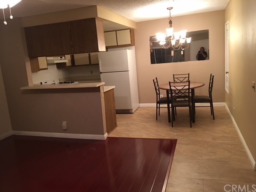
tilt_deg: -9.6
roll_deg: +4.1
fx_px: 214
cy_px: 96
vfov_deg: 48.2
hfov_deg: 61.7
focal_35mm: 29
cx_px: 128
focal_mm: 4.15
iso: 80
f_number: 2.2
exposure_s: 1/15
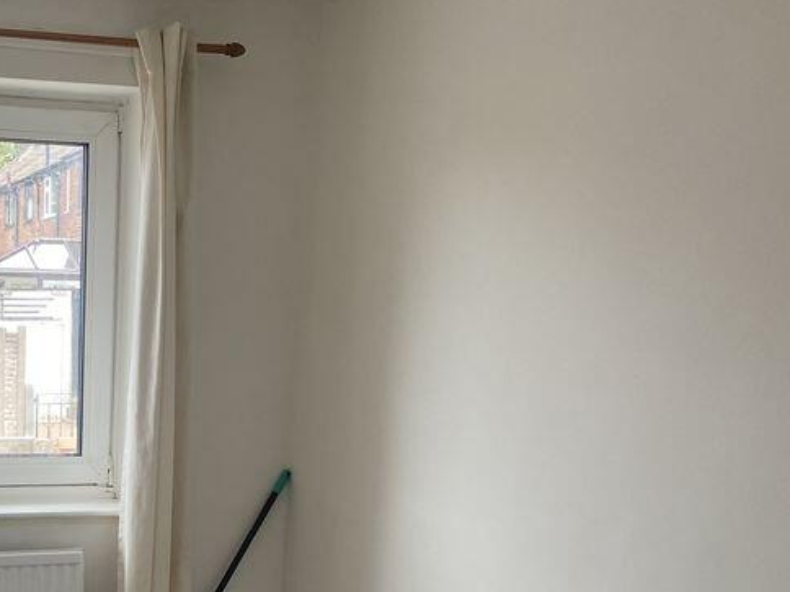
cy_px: 594
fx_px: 1255
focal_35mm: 55
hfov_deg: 32.8
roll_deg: -1.0
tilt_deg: -14.6
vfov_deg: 25.3
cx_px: 46
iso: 64
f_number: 1.8
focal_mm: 4.25
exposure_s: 1/121
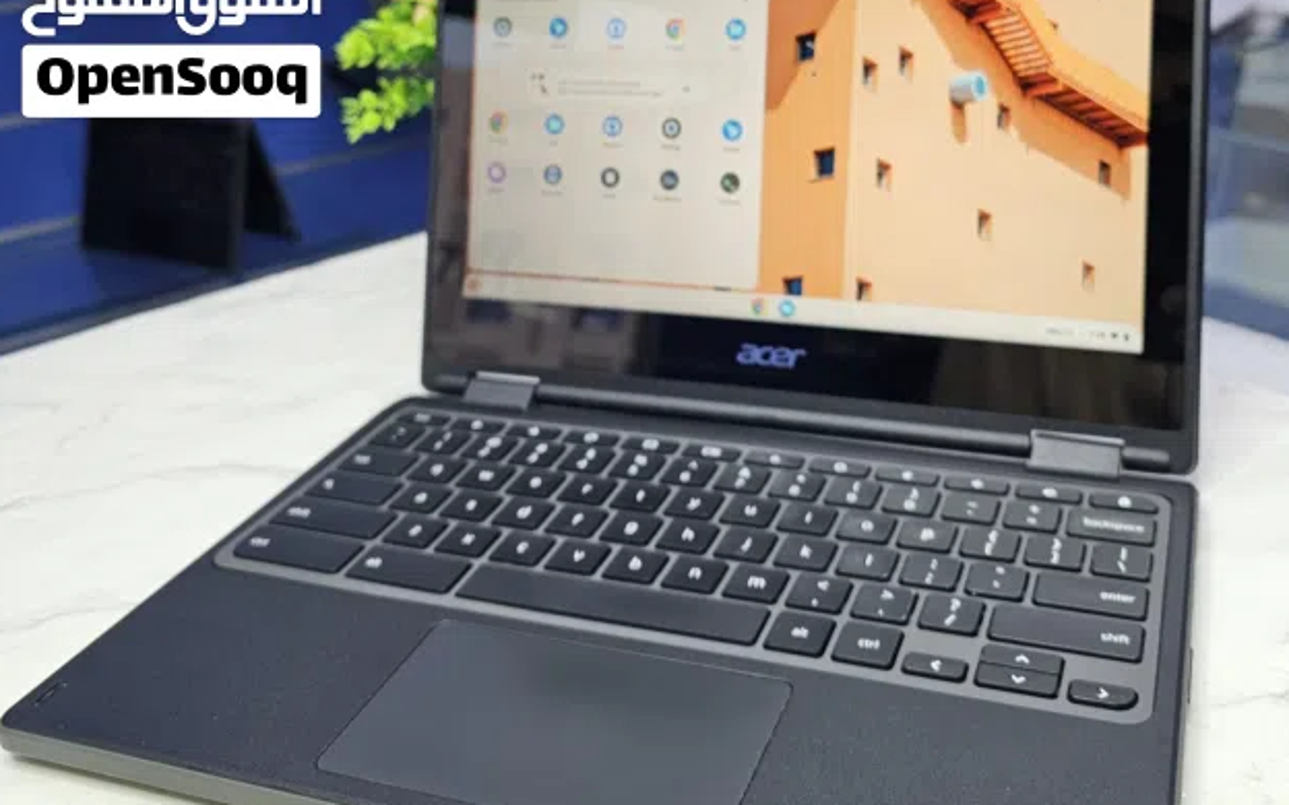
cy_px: 415
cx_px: 632
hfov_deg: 72.5
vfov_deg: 49.3
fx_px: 878
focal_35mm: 25
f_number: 1.7
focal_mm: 6.3
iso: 100
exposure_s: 1/101
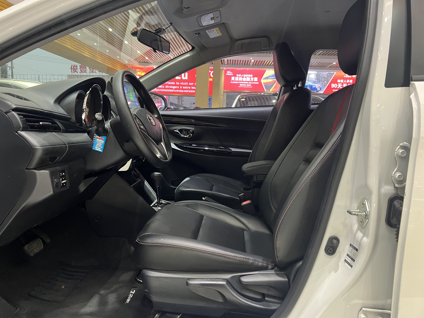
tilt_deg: -7.5
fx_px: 318
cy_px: 159
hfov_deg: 67.3
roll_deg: -1.2
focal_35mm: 26
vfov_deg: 53.1
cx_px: 212
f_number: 1.5
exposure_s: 1/50
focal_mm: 5.7
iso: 320
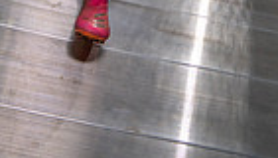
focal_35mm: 80
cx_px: 138
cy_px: -251
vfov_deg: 11.7
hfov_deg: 26.5
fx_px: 591
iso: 320
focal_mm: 24
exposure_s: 1/250
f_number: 9
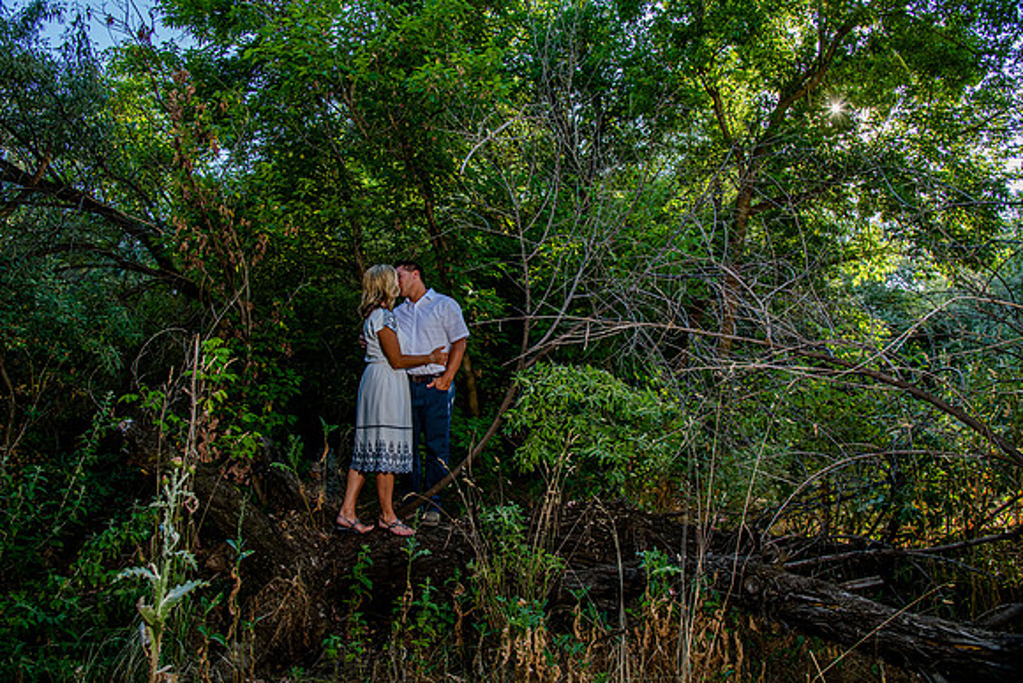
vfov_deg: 52.7
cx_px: 512
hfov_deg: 73.2
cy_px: 342
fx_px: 689
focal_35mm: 24
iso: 500
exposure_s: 1/250
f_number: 7.1
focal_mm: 24
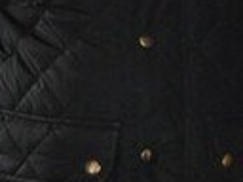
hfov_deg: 7.2
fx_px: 1825
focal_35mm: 260
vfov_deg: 5.6
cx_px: 585
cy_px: -168
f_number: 3.8
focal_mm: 22
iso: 800
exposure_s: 1/60
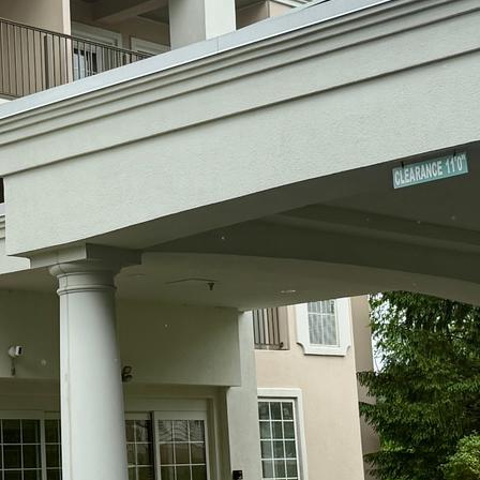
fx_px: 1522
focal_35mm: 97
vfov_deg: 17.9
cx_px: 69
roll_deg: +1.9
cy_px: 256
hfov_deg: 17.7
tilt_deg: +9.9
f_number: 1.78
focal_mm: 6.76
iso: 100
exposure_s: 1/2299
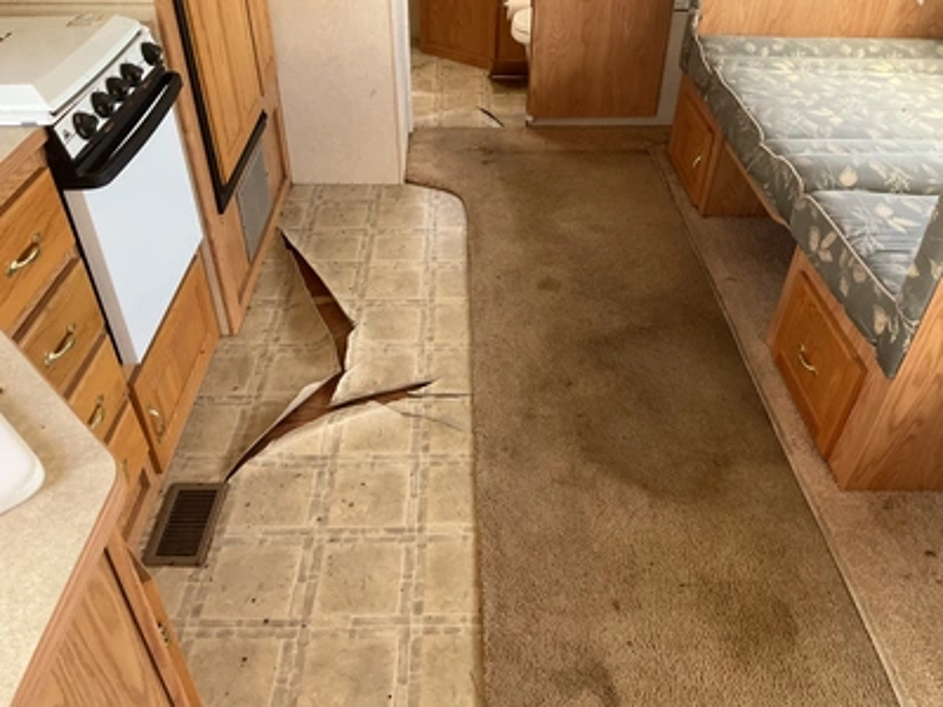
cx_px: 472
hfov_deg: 61.7
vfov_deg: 48.2
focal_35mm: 29
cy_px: 354
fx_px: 790
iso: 64
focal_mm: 3
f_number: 1.8
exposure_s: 1/117
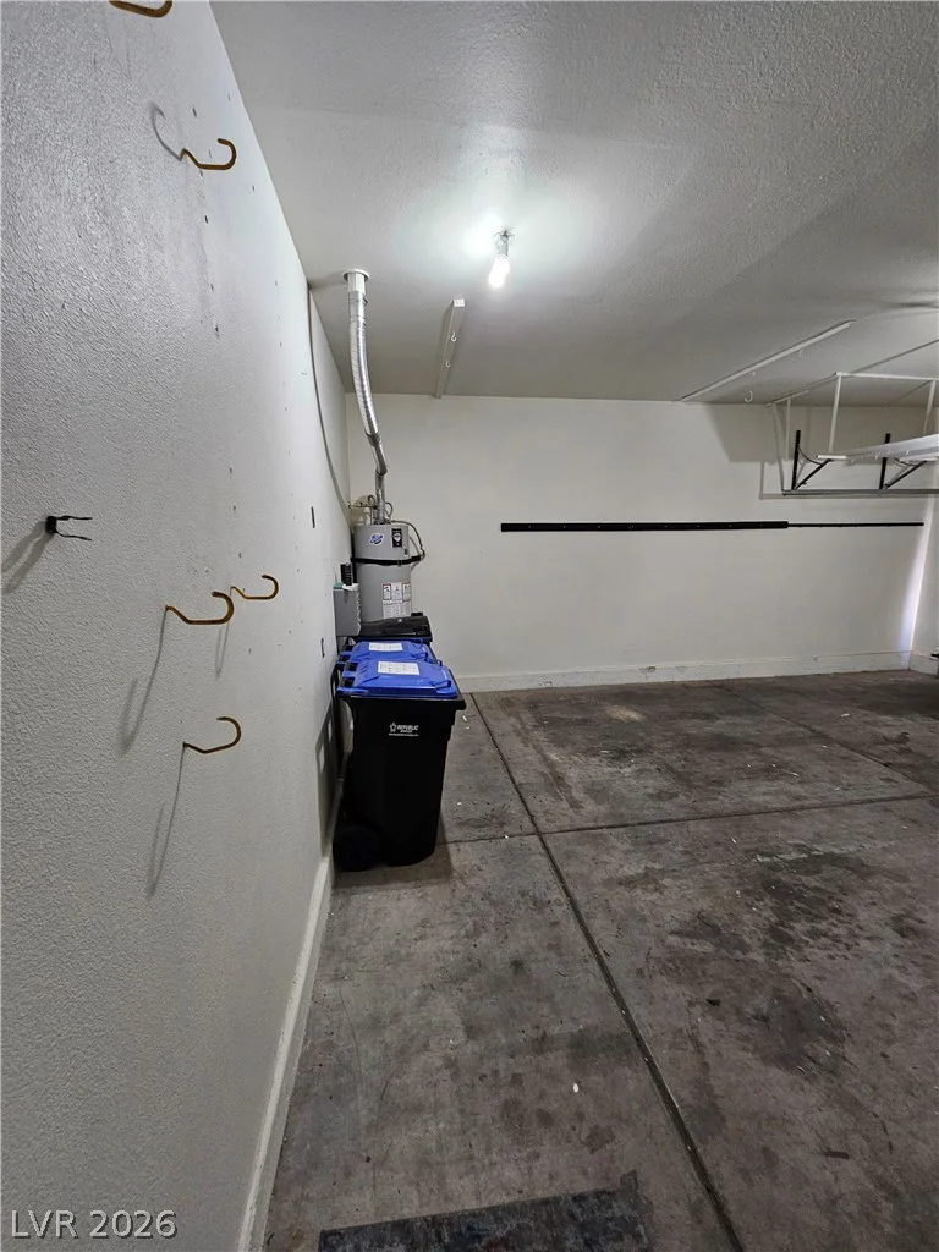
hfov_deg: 89.9
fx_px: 470
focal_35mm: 13
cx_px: 470
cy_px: 626
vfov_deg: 106.2
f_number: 2.2
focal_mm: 2.2
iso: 320
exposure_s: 1/40
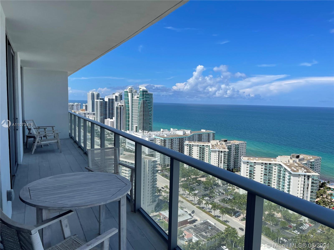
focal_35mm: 26
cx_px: 167
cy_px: 125
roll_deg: -2.7
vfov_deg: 53.1
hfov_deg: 67.3
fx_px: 251
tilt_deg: -7.0
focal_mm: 5.1
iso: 32
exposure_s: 1/4348
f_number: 1.6
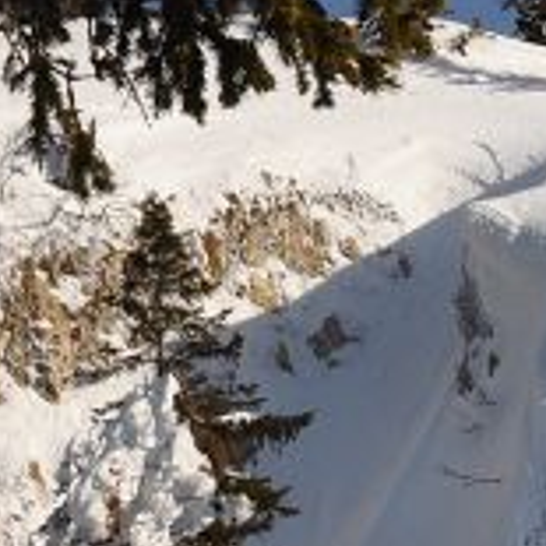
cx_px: 1243
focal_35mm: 164
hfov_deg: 9.6
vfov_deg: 10.1
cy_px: 1007
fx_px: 2919
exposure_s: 1/320
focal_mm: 21
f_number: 13
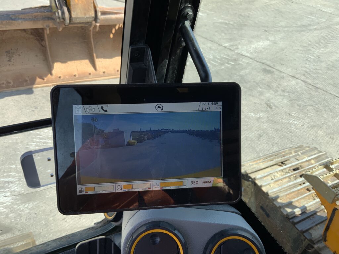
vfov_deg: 48.2
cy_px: 127
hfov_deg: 61.7
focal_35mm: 29
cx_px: 170
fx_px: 284
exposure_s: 1/524
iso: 16
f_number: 1.8
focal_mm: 3
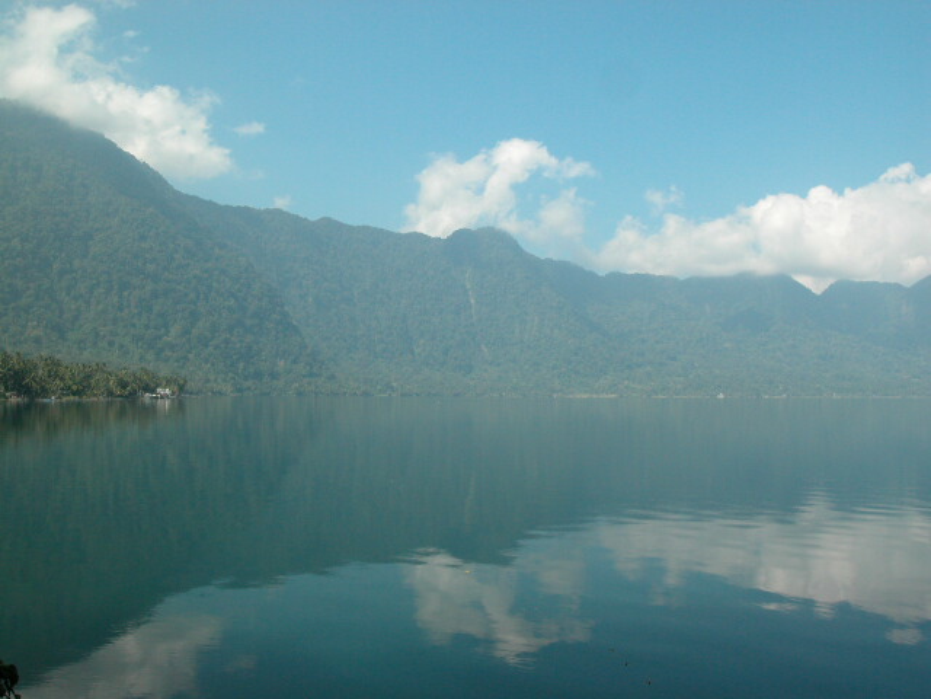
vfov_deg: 46.8
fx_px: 807
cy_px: 350
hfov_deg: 60.0
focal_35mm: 30
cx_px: 466
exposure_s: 1/302
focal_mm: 7.7
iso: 100
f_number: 7.1
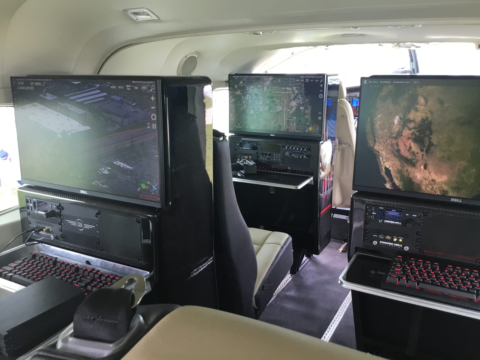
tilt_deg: -12.0
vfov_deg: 45.4
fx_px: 430
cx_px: 240
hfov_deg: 58.4
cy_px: 180
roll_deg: -0.5
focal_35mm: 31
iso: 25
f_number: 2.4
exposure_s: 1/30
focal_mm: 3.3
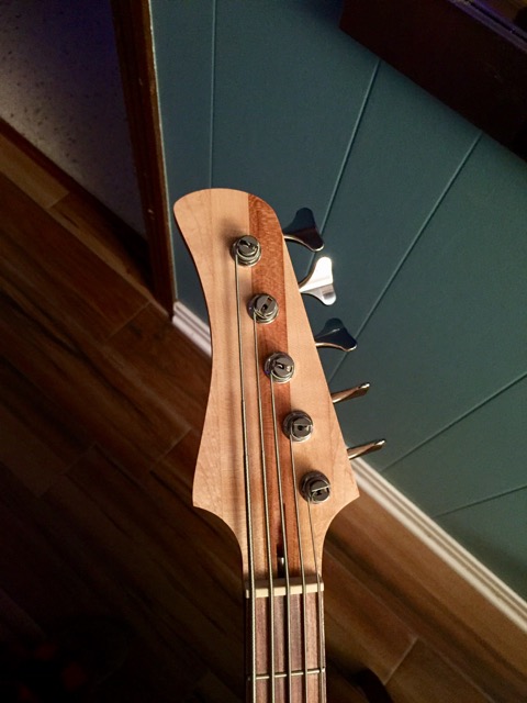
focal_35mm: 29
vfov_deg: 61.7
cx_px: 264
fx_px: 589
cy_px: 352
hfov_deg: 48.2
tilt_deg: -68.4
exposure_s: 1/15
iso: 250
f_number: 2.2
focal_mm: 4.15
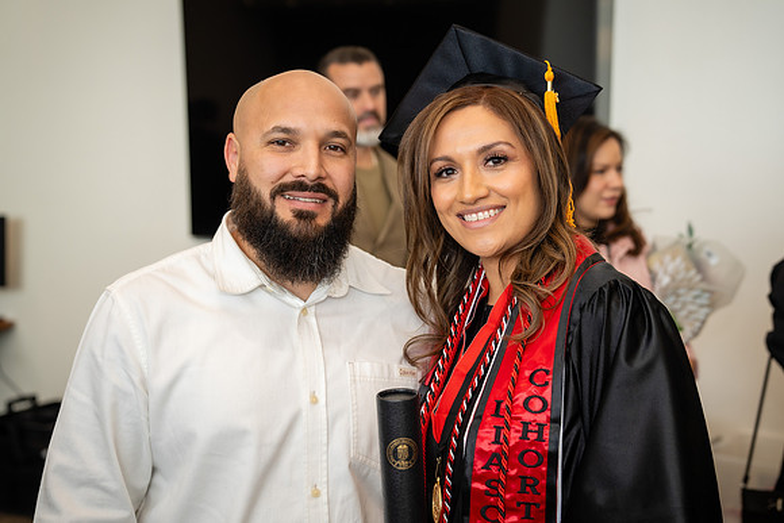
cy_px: 270
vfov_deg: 24.7
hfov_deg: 36.3
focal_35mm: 55
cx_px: 427
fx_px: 1195
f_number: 2.8
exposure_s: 1/160
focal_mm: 48
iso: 250
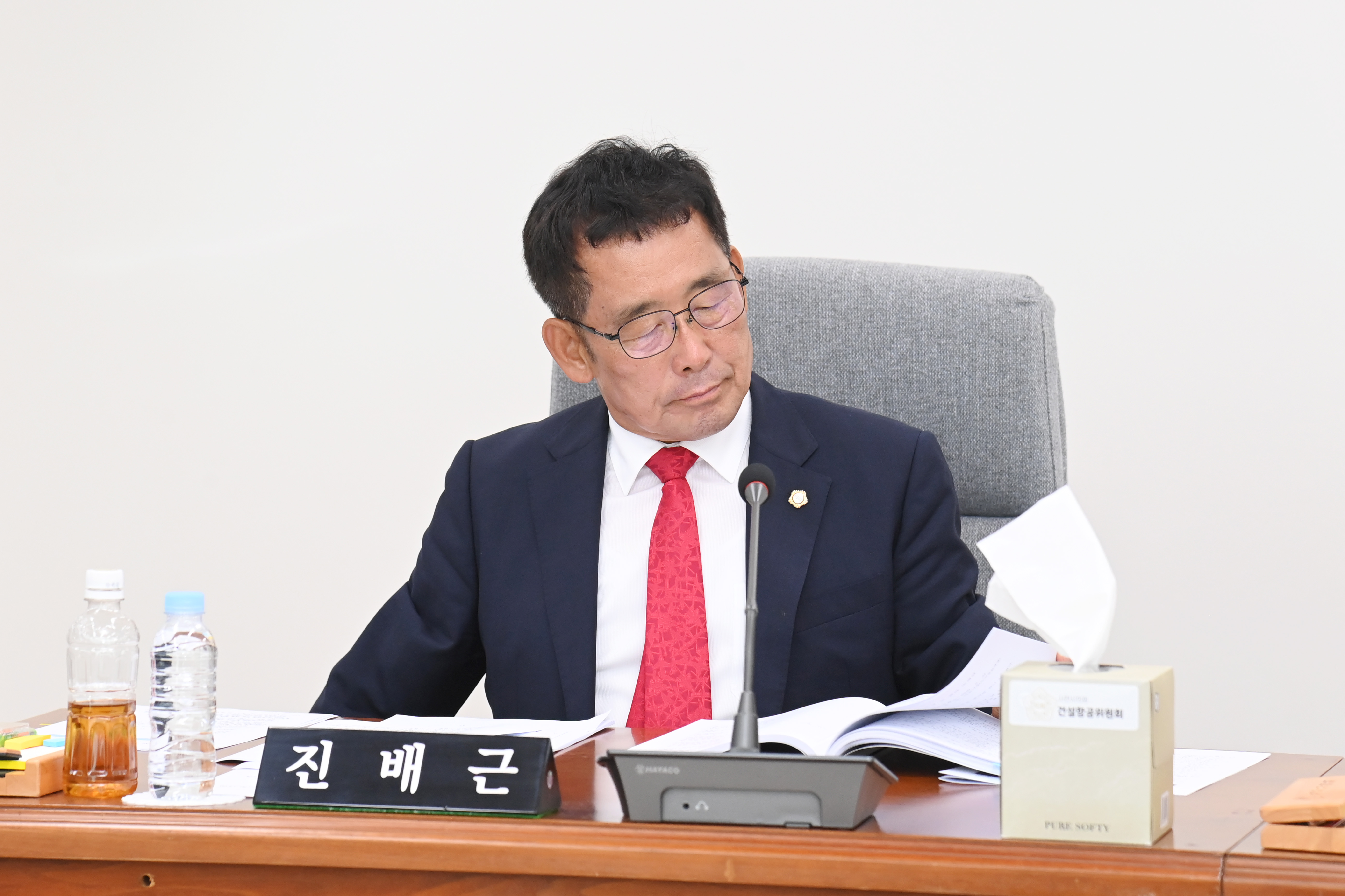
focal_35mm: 120
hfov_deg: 17.1
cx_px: 672
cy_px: 448
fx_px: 4483
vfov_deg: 11.4
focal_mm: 120
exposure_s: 1/250
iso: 3200
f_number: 5.6
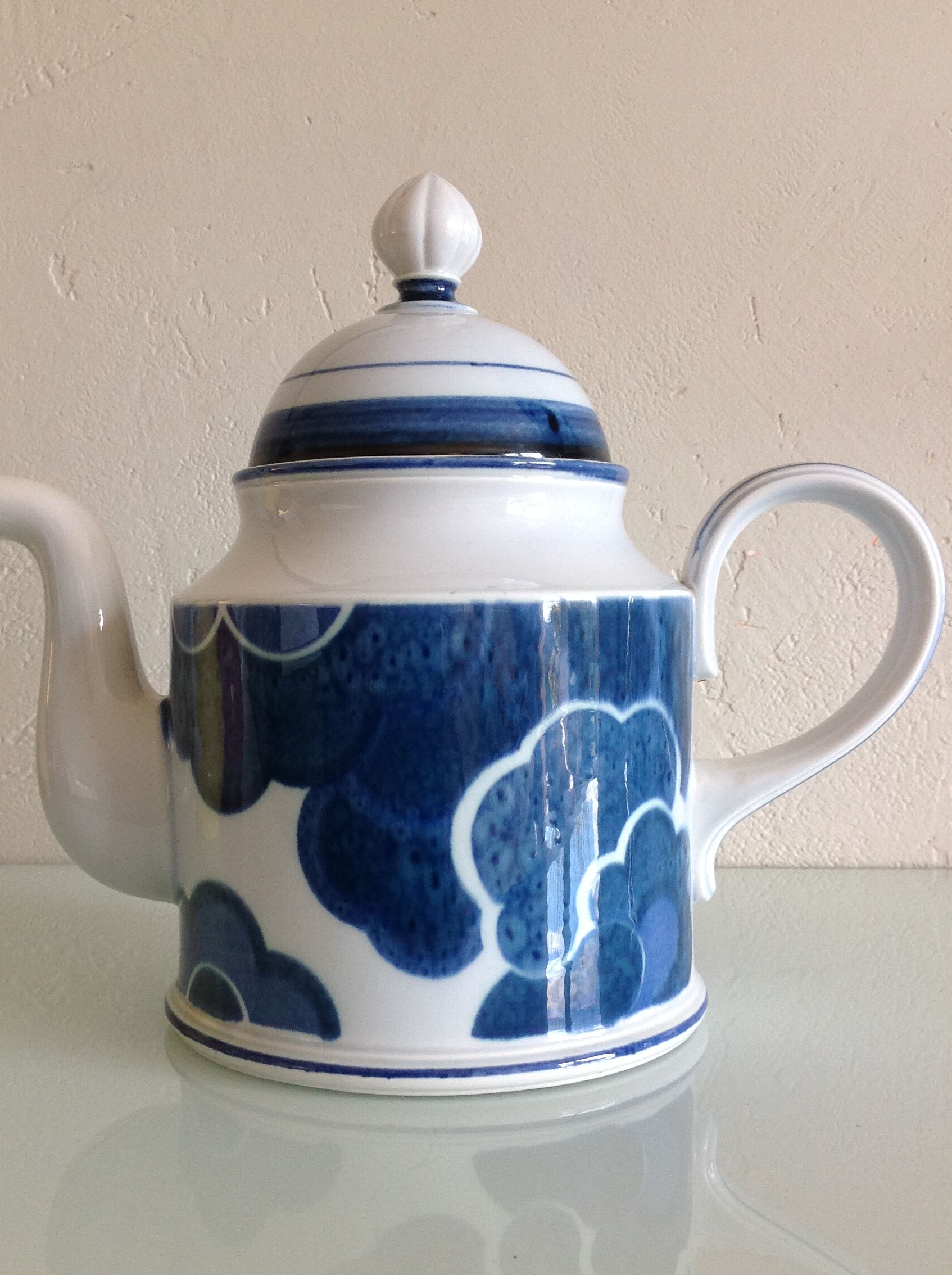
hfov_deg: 35.9
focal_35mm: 40
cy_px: 654
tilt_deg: -2.3
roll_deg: +1.4
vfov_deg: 46.9
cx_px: 443
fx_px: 1471
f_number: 2.4
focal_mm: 4.28
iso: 100
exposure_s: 1/120
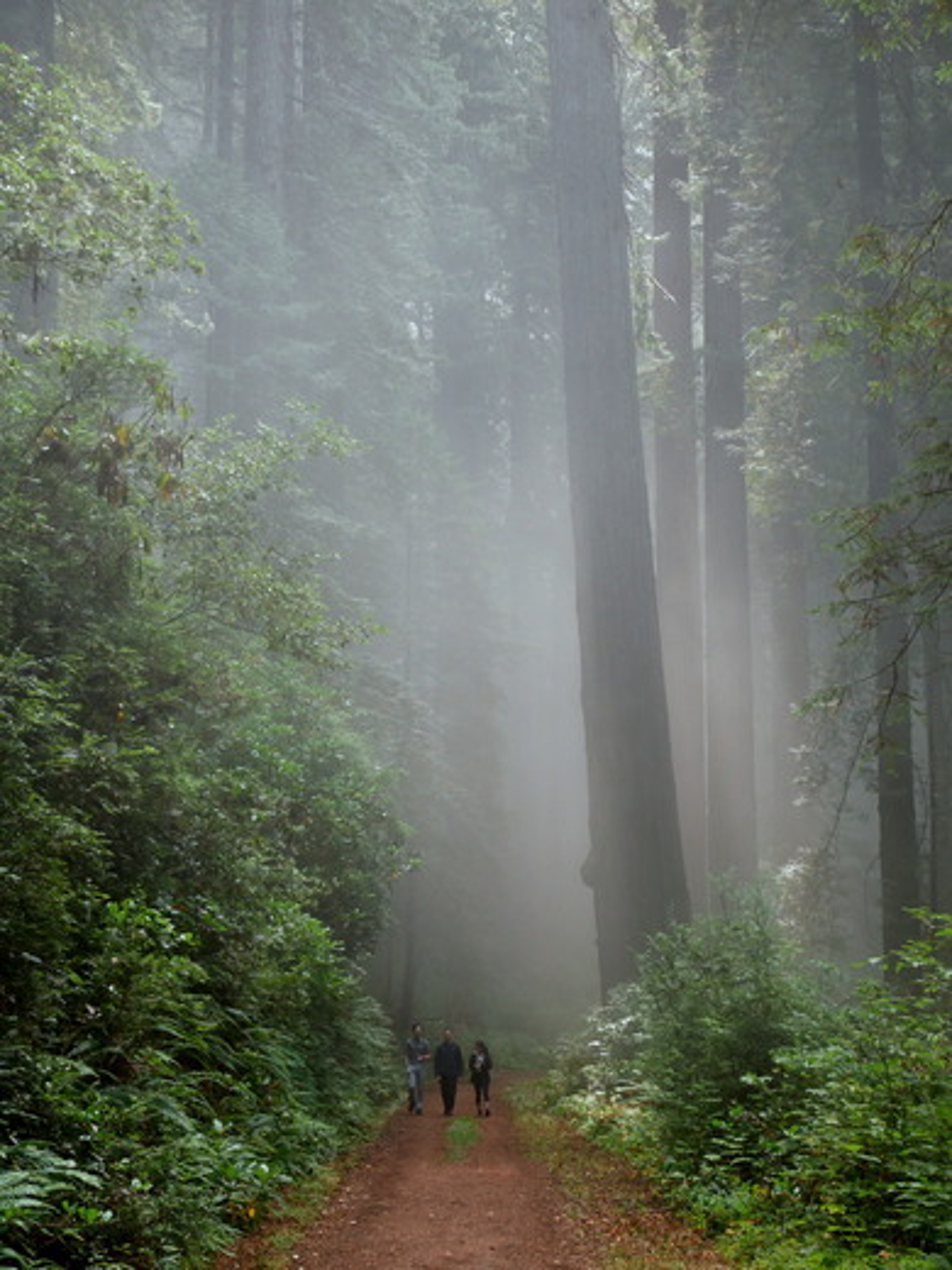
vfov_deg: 30.3
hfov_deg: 22.9
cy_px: 635
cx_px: 476
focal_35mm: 64
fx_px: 2347
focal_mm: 32
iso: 800
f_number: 5.6
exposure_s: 1/200
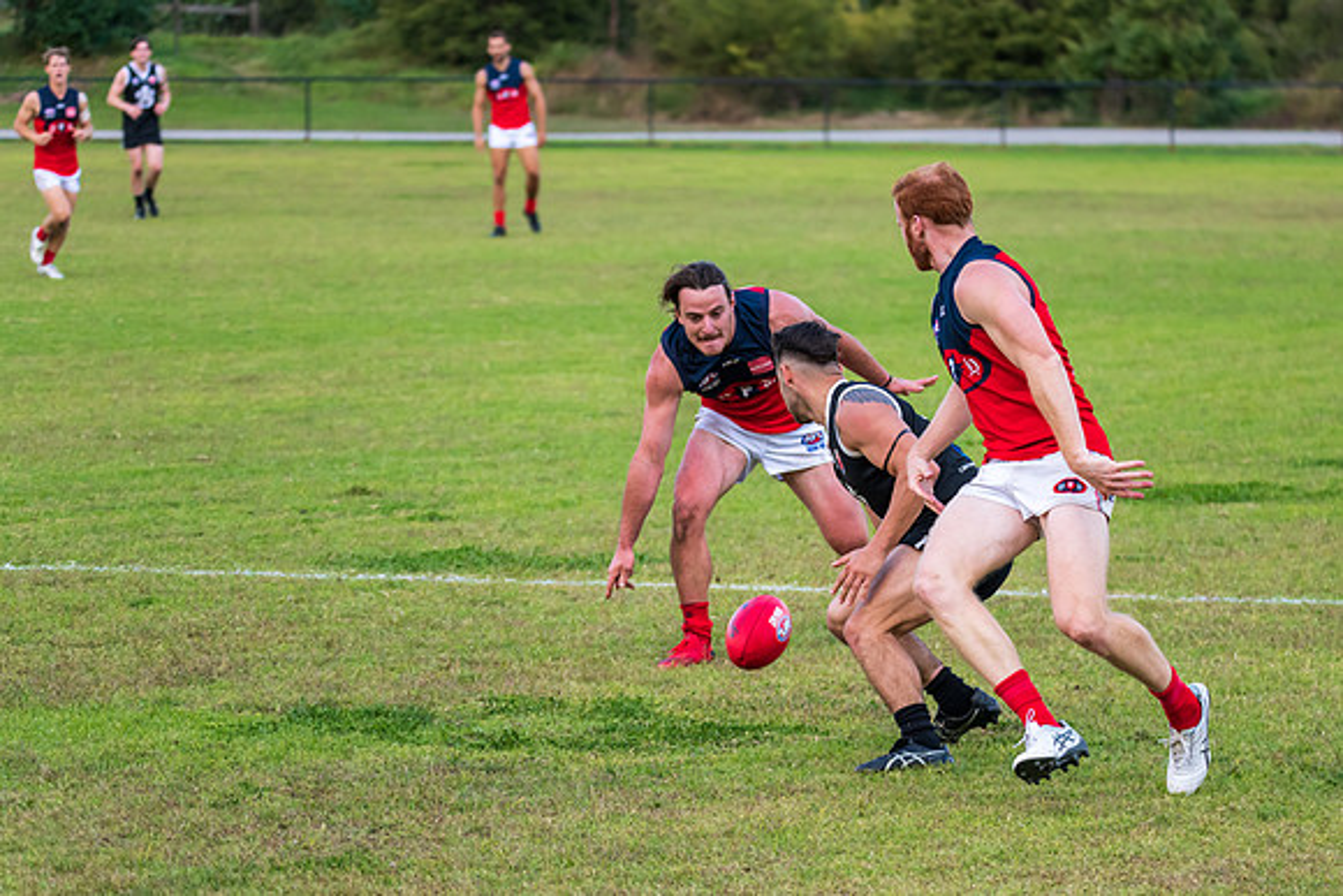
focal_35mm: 176
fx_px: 6585
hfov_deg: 11.6
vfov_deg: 7.8
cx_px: 790
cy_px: 476
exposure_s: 1/1250
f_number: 5.6
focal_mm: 150
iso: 1000
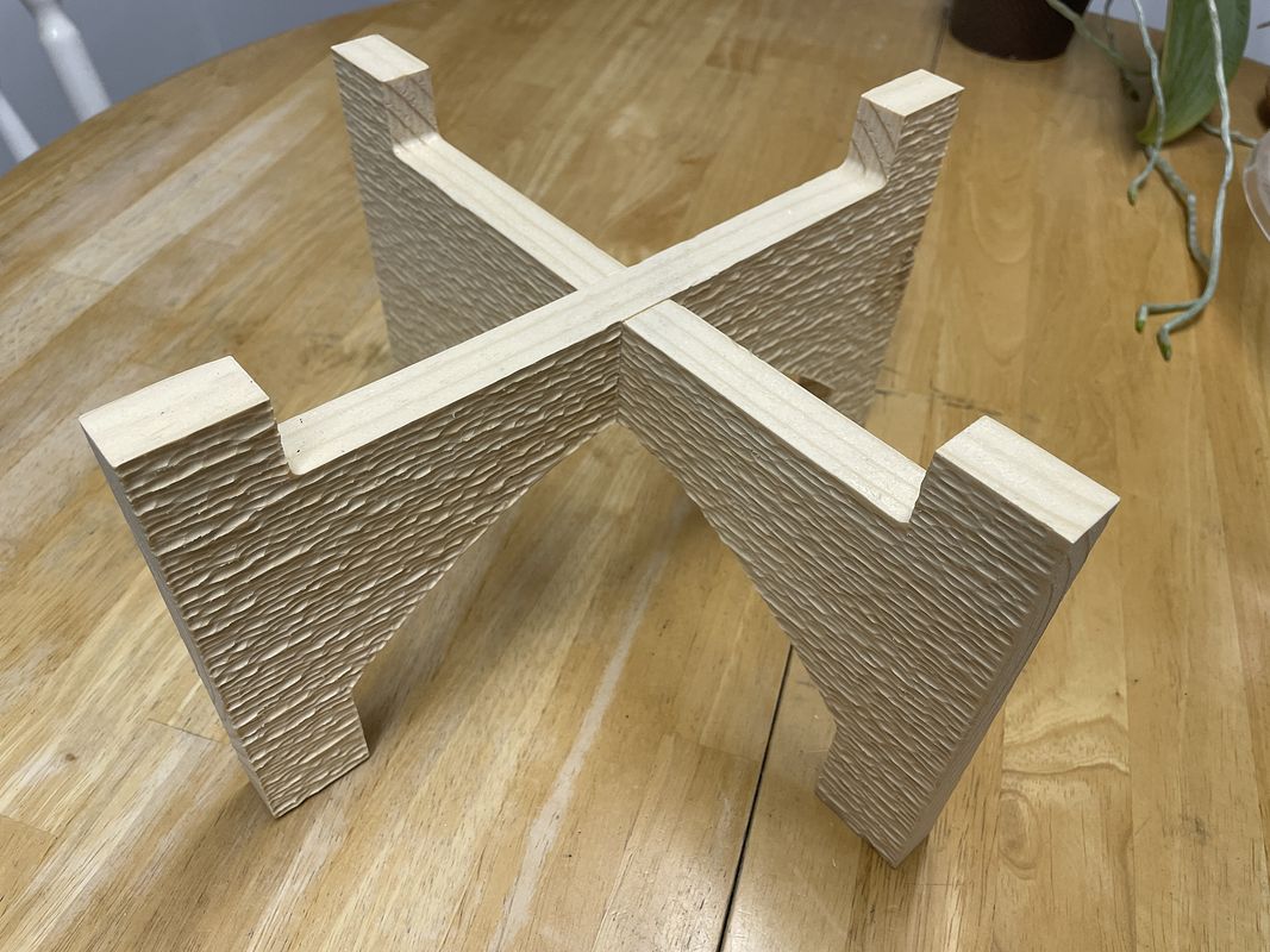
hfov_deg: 67.3
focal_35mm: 26
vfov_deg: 53.1
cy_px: 476
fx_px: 954
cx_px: 635
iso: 64
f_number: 1.6
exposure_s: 1/60
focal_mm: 4.2
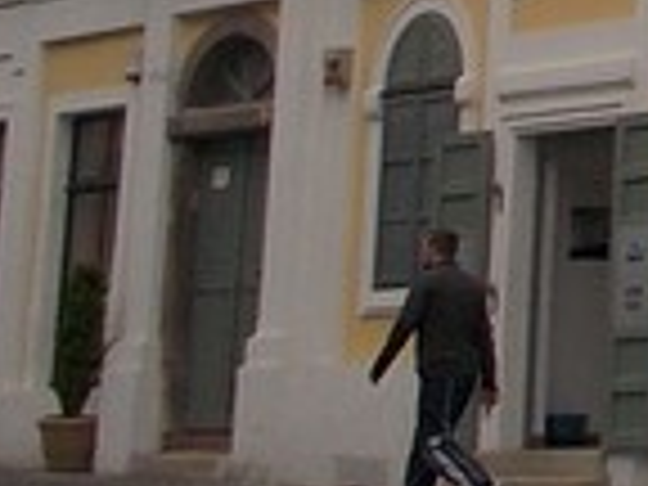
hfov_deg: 10.9
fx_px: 3014
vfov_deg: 8.9
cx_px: 1422
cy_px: -360
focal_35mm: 161
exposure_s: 1/640
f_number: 3.3
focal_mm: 4.1
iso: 80
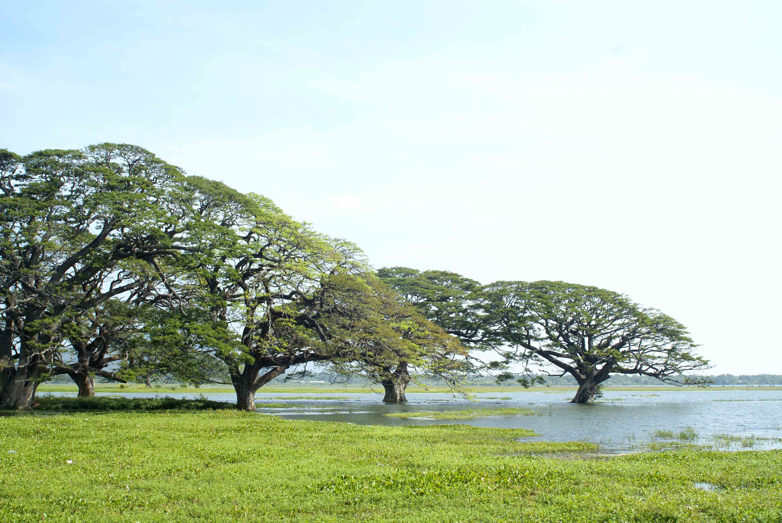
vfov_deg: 32.0
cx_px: 391
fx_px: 913
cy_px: 262
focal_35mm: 42
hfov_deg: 46.3
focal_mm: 28
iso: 100
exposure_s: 1/100
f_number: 11
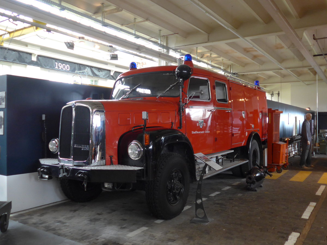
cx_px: 164
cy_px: 122
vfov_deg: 45.4
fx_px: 293
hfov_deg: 58.4
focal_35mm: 31
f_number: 2.1
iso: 400
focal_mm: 6.5
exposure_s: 1/60
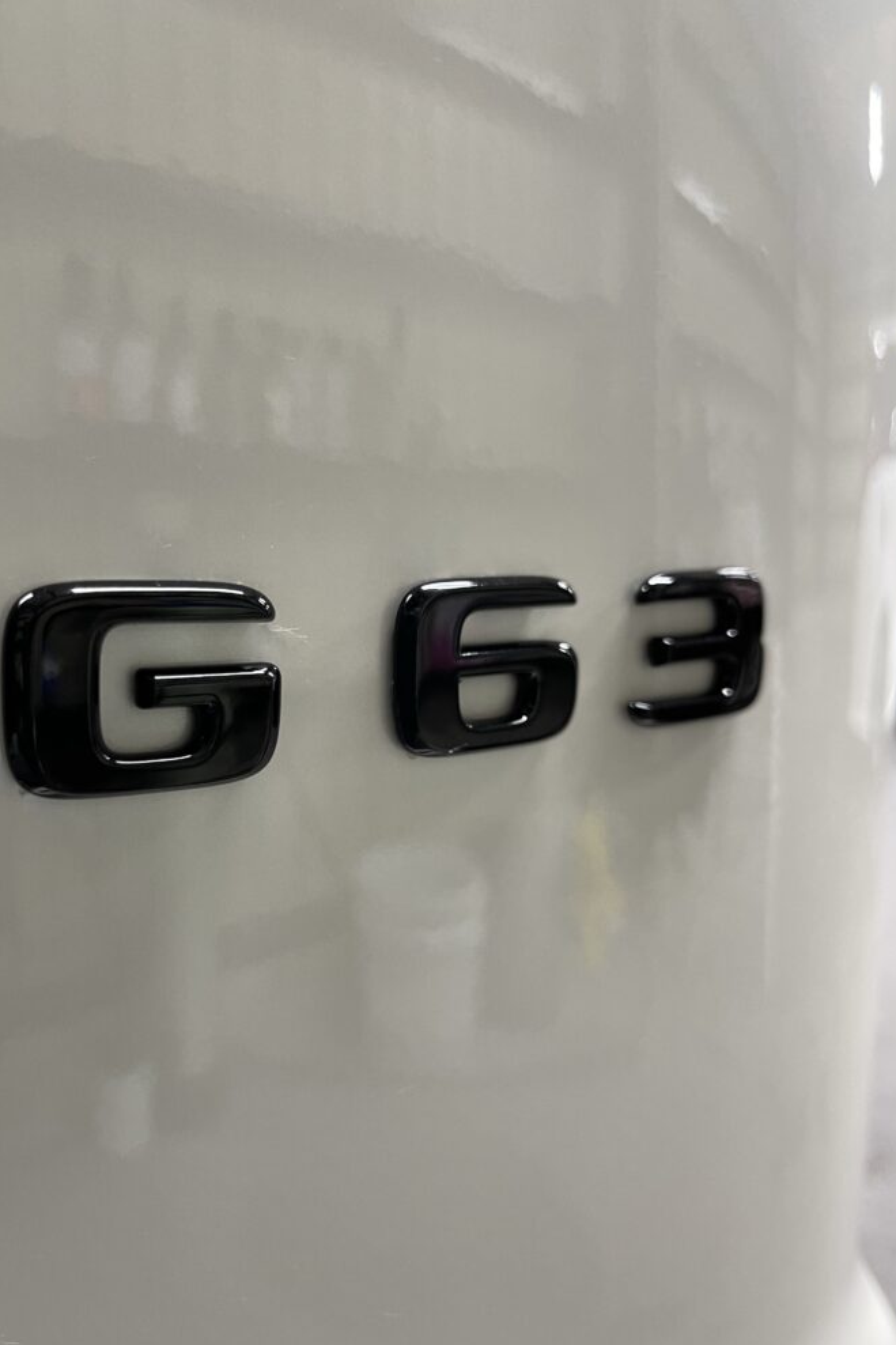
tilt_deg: -11.4
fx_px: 1046
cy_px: 695
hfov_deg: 46.3
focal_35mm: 28
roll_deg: -1.0
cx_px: 389
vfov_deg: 65.5
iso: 100
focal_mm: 5.1
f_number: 1.6
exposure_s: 1/60
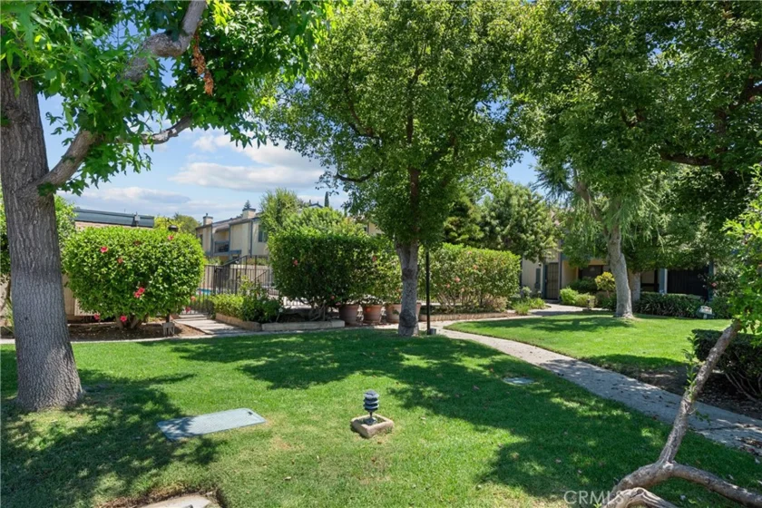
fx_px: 423
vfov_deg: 61.9
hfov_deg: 84.0
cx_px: 381
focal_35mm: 20
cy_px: 254
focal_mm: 20
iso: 250
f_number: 9
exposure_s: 1/100
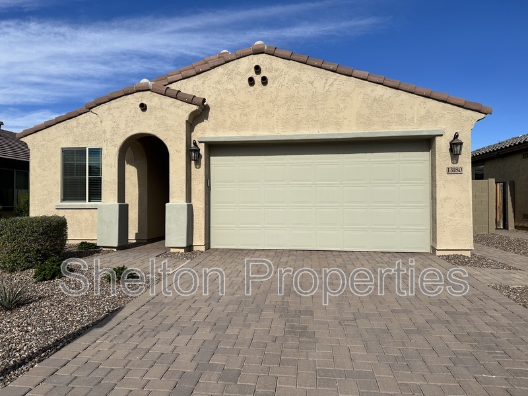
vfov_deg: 56.8
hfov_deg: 71.6
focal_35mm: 24
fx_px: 366
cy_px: 198
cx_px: 264
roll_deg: -0.2
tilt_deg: +4.0
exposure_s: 1/8197
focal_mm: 6.86
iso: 80
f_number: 1.78
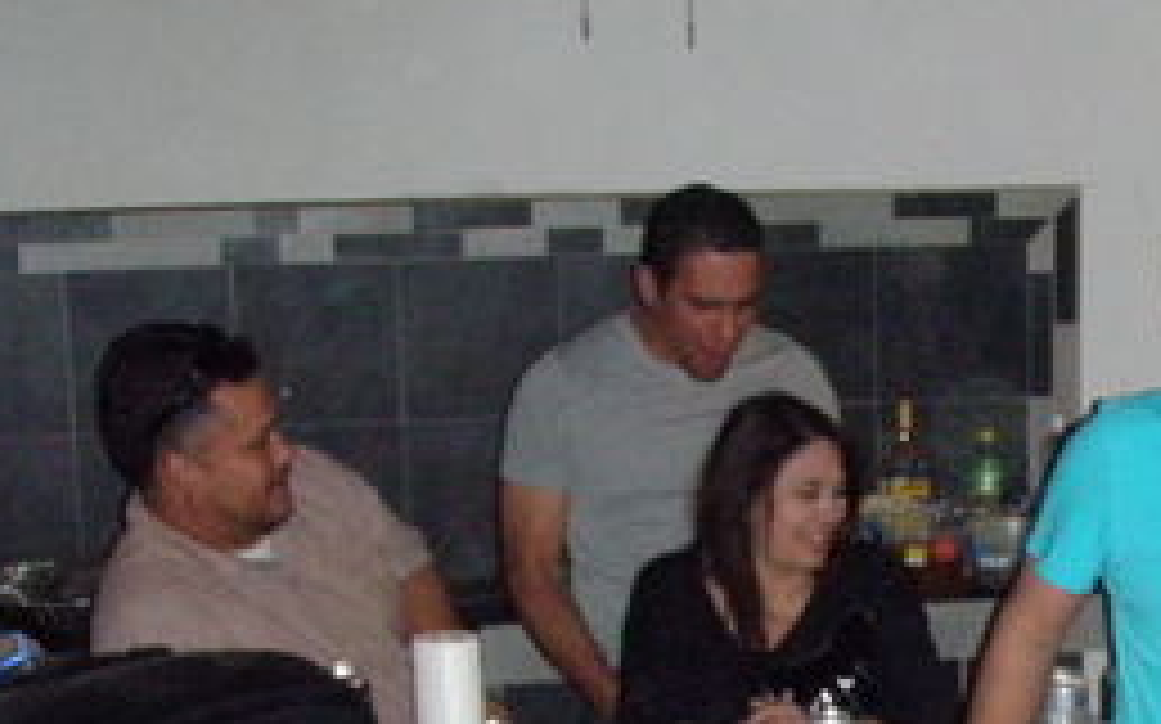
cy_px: 845
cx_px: 1242
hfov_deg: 20.0
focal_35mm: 100
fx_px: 3163
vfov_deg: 12.8
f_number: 3.5
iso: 640
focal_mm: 6.7
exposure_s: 1/30
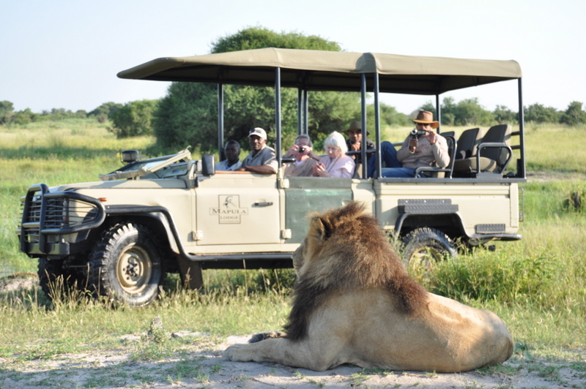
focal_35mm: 75
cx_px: 293
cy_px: 194
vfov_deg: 18.2
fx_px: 1220
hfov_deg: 27.0
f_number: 5.6
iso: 320
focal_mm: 50
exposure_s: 1/400
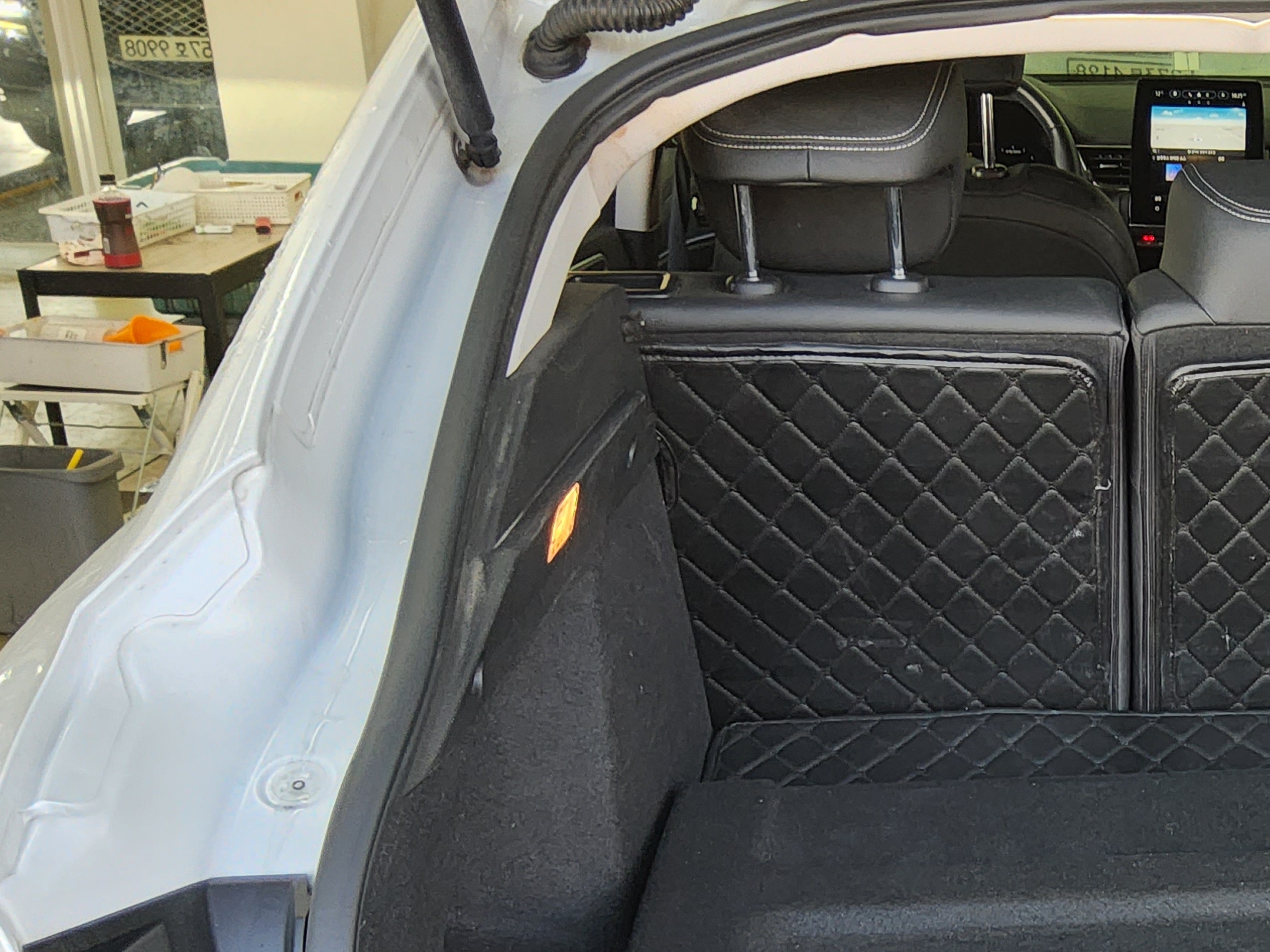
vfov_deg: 24.5
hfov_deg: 30.5
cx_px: 1319
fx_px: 2128
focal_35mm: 58
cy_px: 853
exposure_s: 1/120
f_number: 2
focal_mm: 3.08
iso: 80
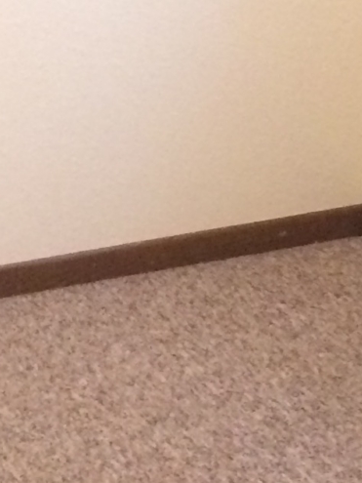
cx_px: -61
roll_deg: +2.6
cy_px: -37
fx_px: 2092
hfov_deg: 9.8
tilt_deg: -13.4
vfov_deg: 12.9
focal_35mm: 150
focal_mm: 4.15
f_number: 2.2
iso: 320
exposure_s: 1/17
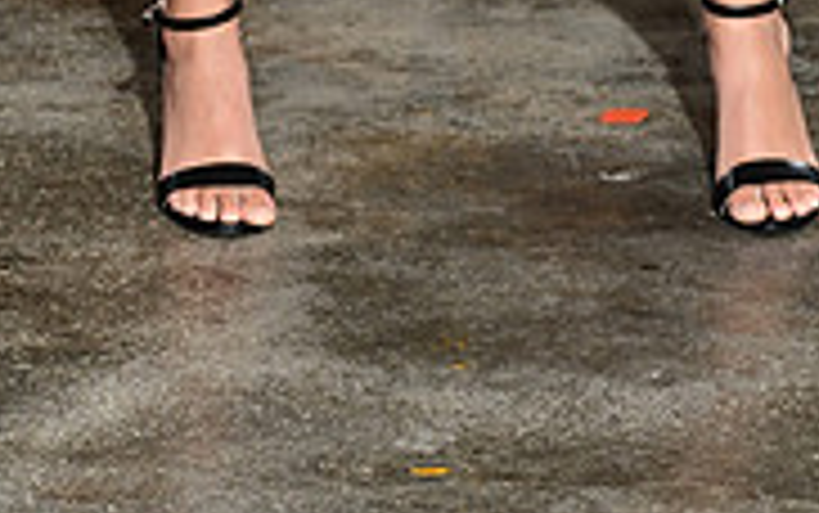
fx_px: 5651
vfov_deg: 5.0
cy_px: -738
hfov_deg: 8.3
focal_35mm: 253
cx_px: 436
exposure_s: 1/160
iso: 1000
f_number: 6.3
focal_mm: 78
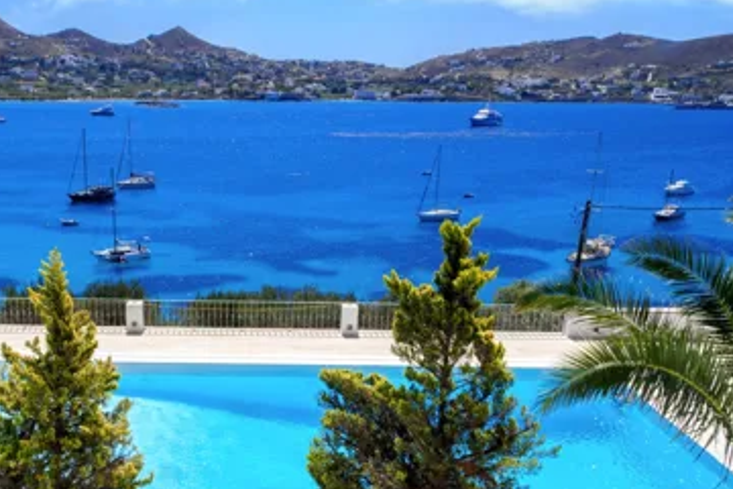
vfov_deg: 32.9
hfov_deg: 47.6
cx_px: 236
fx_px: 814
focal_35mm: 40
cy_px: 348
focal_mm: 24
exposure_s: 1/125
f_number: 22
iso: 320
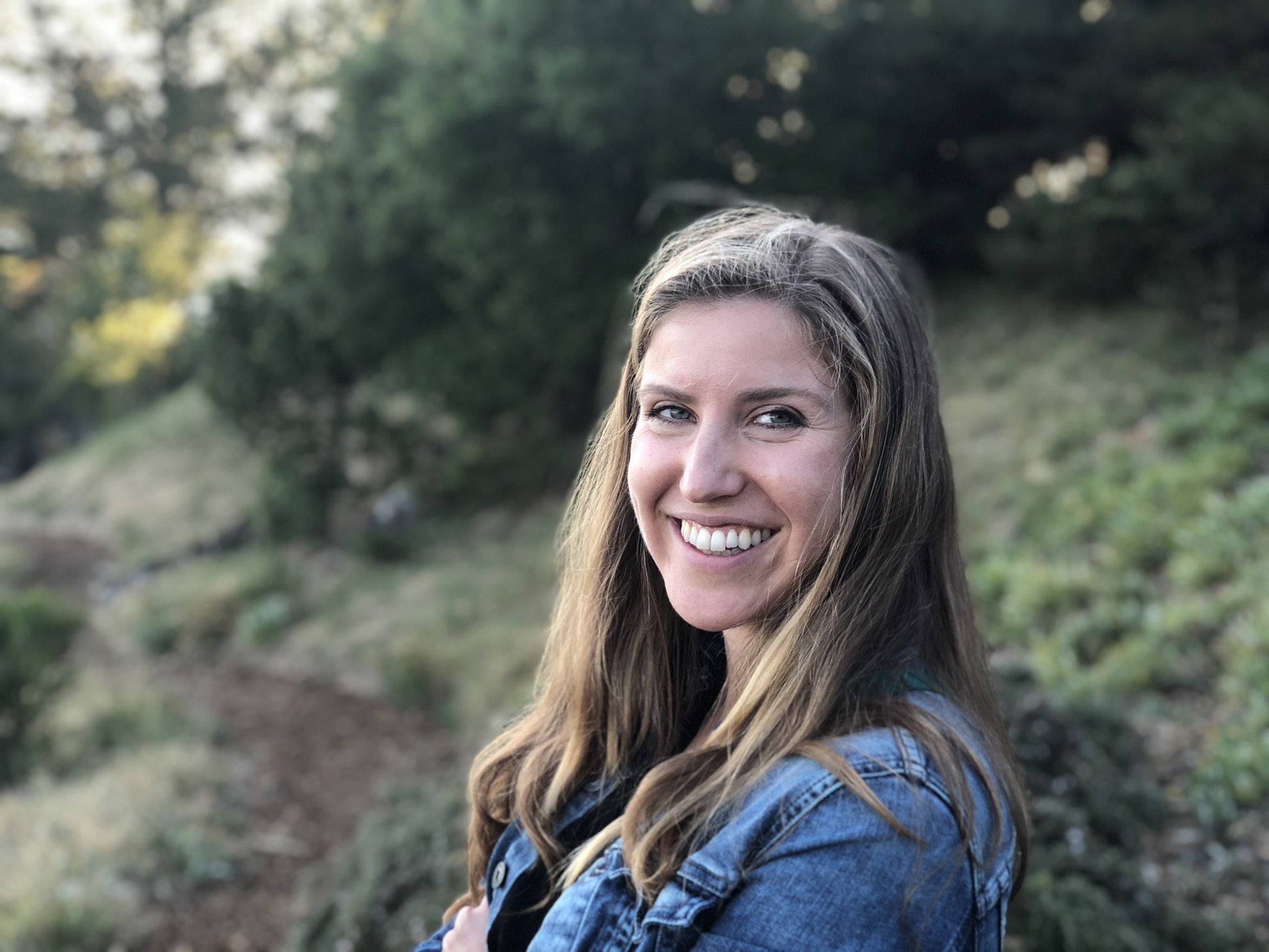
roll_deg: -2.3
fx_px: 1906
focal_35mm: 52
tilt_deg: -12.9
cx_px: 634
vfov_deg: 28.0
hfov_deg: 36.8
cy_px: 476
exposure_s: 1/60
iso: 20
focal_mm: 6
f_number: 2.4
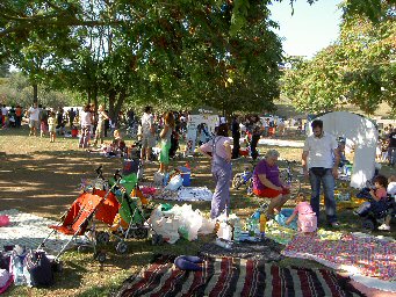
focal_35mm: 34
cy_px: 148
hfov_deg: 53.9
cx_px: 198
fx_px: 389
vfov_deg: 41.8
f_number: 4.7
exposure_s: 1/100
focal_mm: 5.6
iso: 50
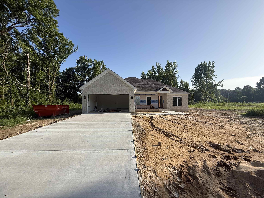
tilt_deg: +3.9
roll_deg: +0.3
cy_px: 99
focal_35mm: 14
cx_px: 132
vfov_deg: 85.7
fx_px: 107
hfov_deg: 102.1
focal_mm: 2.22
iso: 50
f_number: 2.2
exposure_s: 1/1125
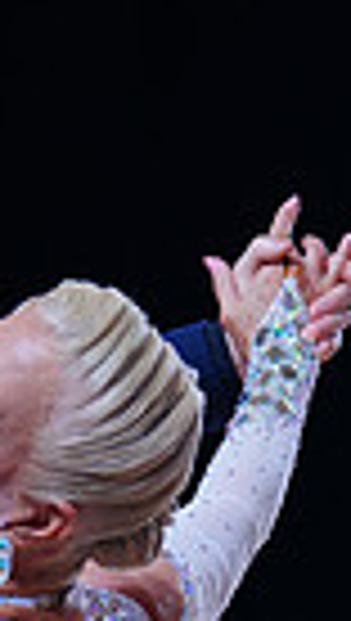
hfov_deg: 2.6
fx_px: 7633
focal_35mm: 463
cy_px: 1040
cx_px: -155
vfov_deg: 4.6
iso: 400
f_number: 2.8
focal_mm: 105
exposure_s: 1/500
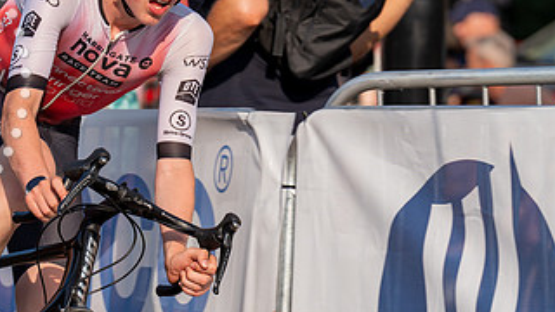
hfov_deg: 5.9
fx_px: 5342
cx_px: 137
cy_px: -13
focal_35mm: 363
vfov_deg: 3.3
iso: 160
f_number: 4.5
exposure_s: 1/1000
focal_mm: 191
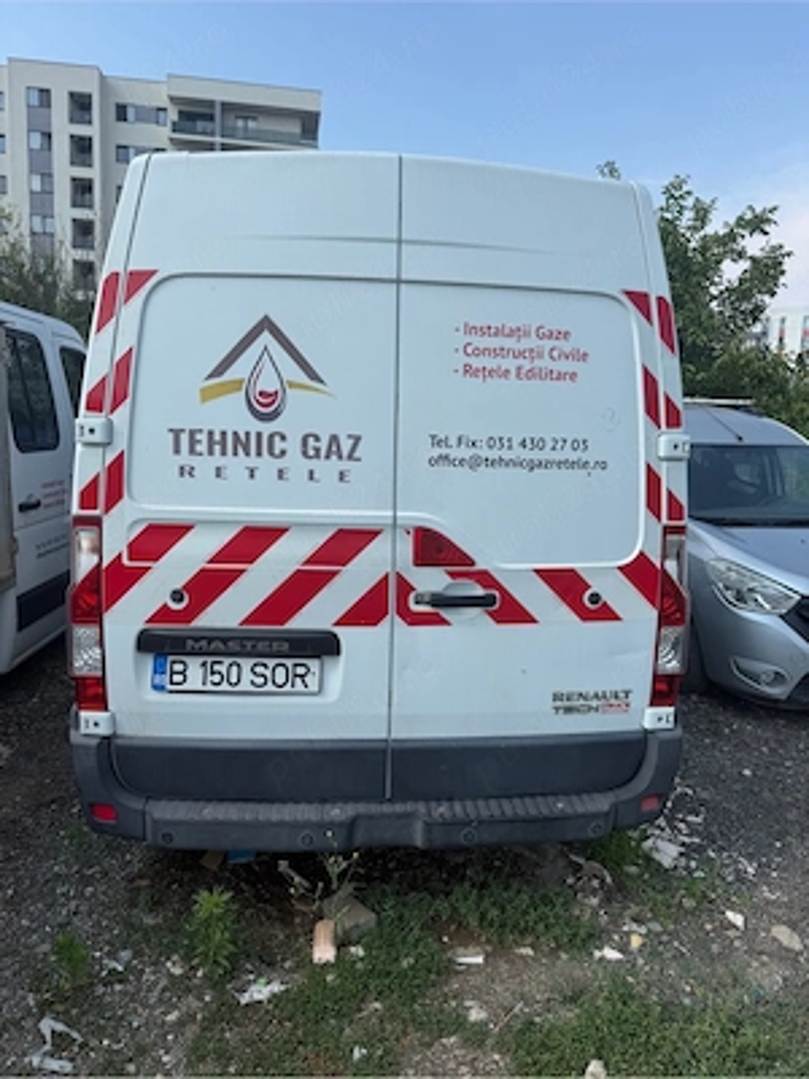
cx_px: 404
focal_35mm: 24
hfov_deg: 56.8
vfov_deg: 71.6
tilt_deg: -7.4
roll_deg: -3.4
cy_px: 540
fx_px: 748
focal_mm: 6.76
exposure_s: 1/3953
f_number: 1.78
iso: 80
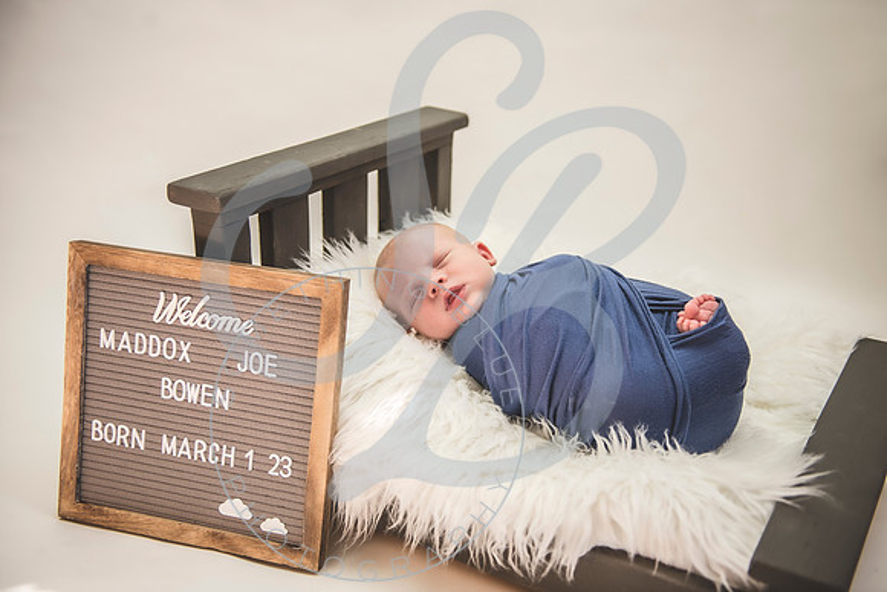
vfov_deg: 33.4
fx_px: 986
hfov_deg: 48.4
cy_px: 296
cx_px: 444
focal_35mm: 40
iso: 100
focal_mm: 40
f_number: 2.8
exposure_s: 1/125
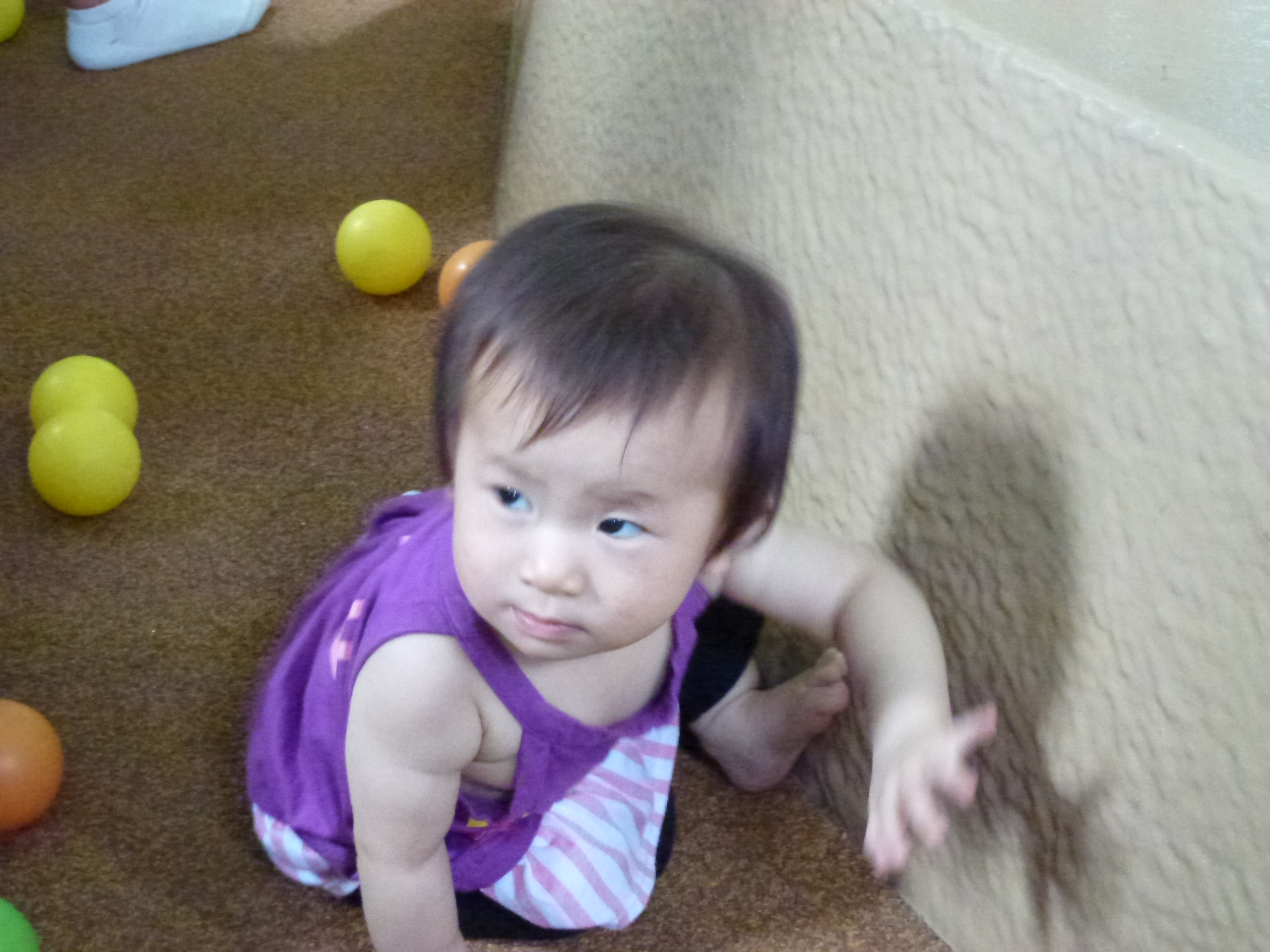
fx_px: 2385
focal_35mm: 65
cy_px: 476
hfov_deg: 29.8
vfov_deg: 22.6
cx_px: 635
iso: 1600
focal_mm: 11.7
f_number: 4.6
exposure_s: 1/40
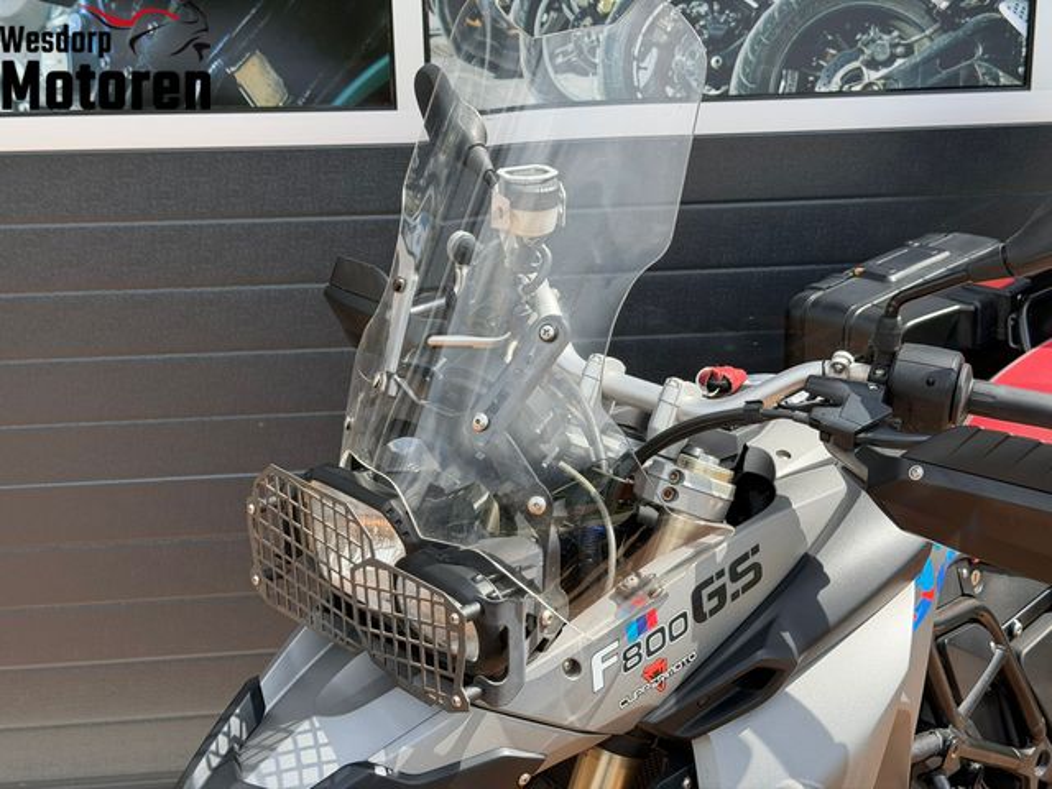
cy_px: 394
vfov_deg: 30.3
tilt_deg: -15.2
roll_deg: +1.0
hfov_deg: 39.7
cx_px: 526
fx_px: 1459
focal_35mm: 48
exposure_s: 1/1795
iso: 80
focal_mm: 6.76
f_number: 1.78
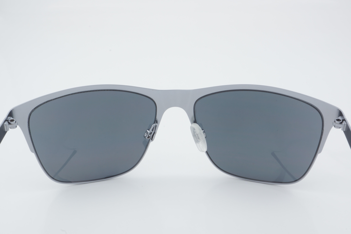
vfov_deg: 25.8
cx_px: 176
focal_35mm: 52
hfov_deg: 37.9
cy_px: 117
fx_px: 512
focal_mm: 35
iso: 100
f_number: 29
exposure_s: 1/3
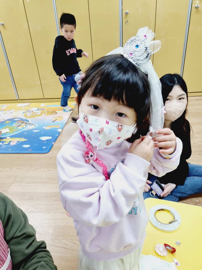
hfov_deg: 53.1
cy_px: 135
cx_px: 101
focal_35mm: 26
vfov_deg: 67.3
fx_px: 202
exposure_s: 1/120
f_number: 1.8
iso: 100
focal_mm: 5.4
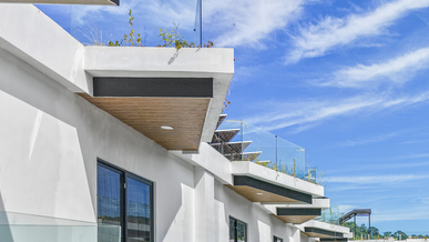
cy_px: 285
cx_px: 396
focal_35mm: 54
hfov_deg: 35.9
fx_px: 614
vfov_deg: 20.8
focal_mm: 8.67
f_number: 1.8
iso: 280
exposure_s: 1/1250
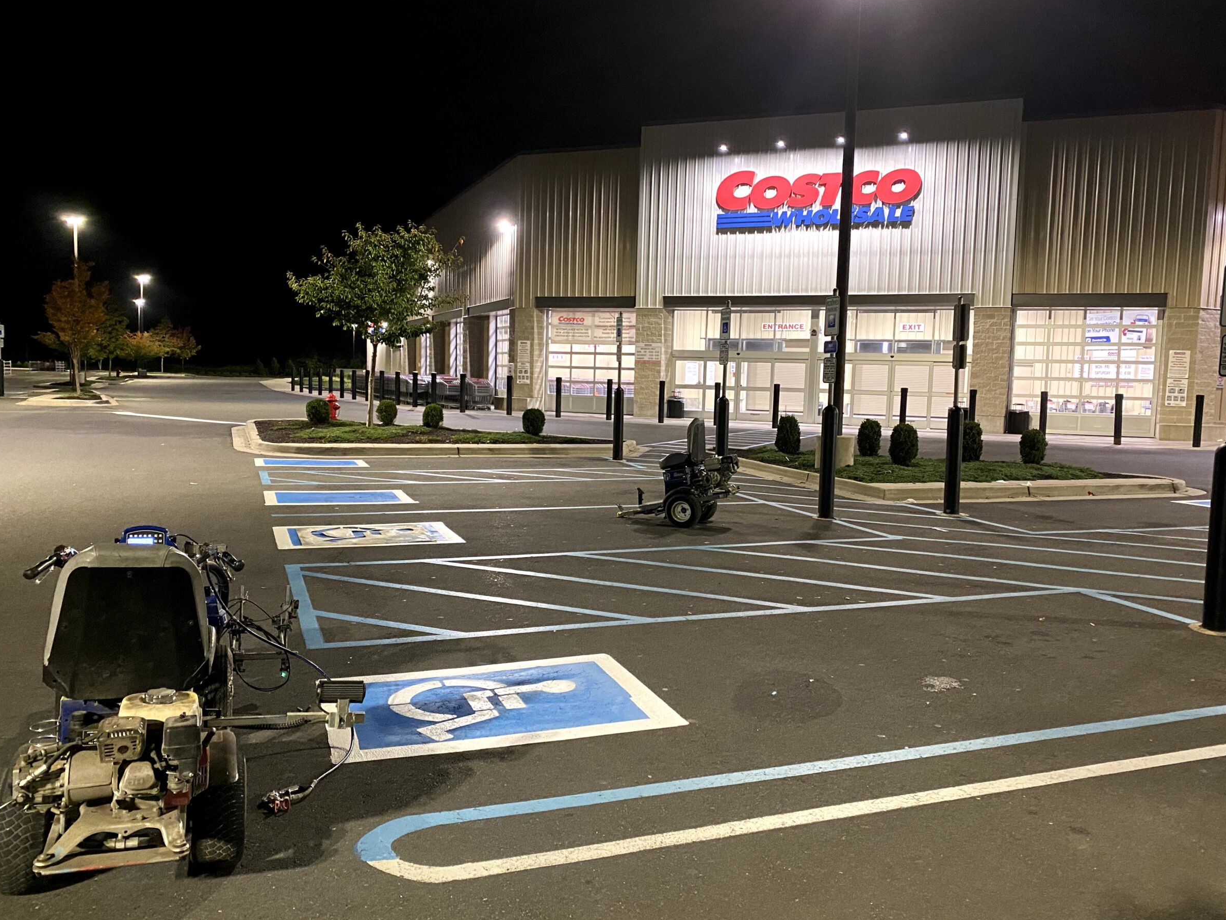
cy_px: 463
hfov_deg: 63.4
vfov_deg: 49.7
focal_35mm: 28
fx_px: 992
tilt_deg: -5.5
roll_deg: -2.6
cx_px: 630
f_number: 1.8
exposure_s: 1/30
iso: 500
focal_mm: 4.25
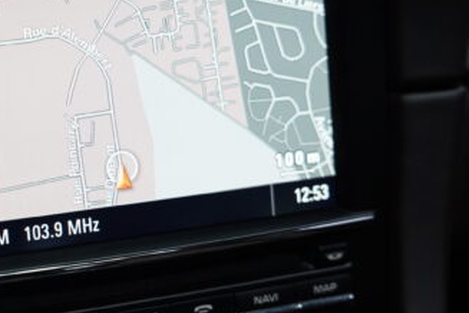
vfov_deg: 14.3
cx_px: 120
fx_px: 1249
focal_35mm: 96
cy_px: 154
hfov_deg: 21.1
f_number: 2.8
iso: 1000
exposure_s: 1/80
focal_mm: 40.8
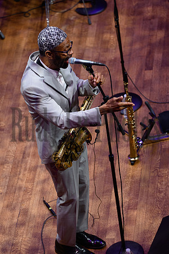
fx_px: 1408
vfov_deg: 10.3
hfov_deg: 6.9
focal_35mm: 200
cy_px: 127
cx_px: 84
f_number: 5
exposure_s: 1/160
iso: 800
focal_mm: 200
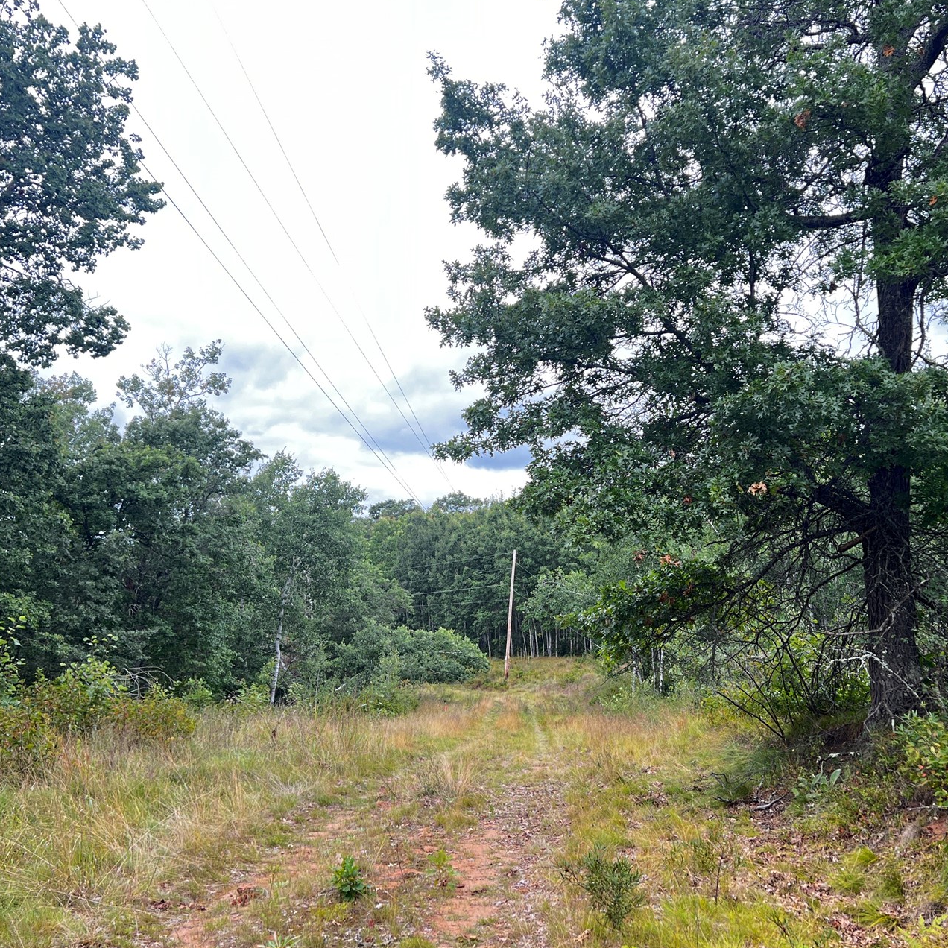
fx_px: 1146
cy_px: 561
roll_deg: +0.2
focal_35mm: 37
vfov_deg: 44.7
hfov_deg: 44.7
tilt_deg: +2.5
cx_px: 570
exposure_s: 1/257
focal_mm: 5.7
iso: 50
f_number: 1.5
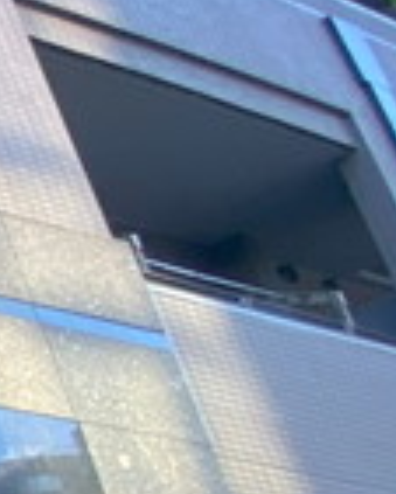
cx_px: -974
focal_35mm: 72
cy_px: 508
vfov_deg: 25.0
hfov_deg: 9.7
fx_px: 1054
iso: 25
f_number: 2.4
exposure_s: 1/122
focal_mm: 1.54
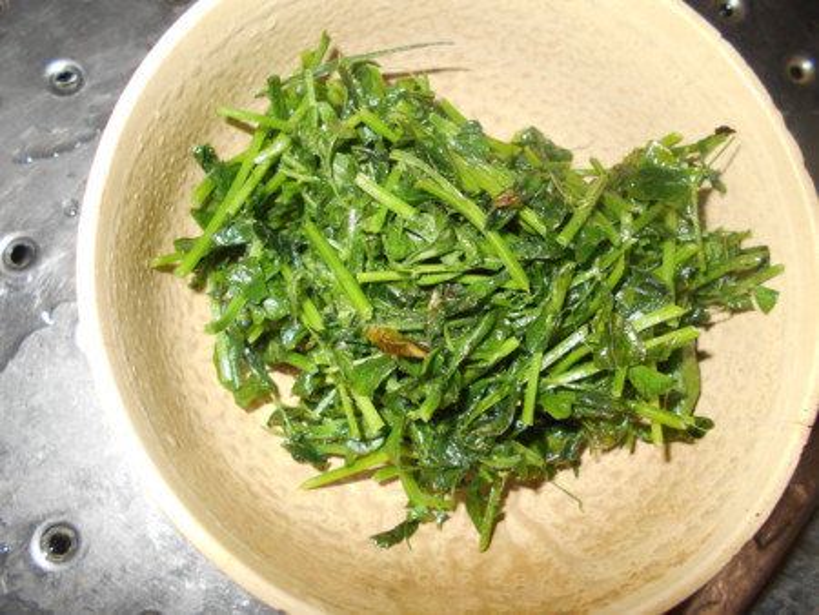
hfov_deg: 67.3
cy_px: 308
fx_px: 615
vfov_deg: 53.1
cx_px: 410
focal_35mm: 26
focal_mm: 4.6
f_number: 8
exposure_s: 1/25
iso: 200
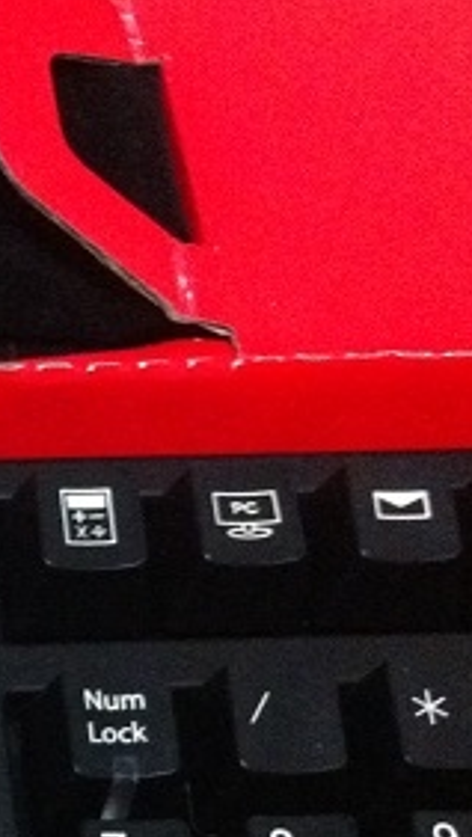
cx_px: -324
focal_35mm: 108
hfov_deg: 10.7
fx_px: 2399
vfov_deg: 19.3
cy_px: 827
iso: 1000
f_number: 2.8
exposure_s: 1/15
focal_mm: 3.85
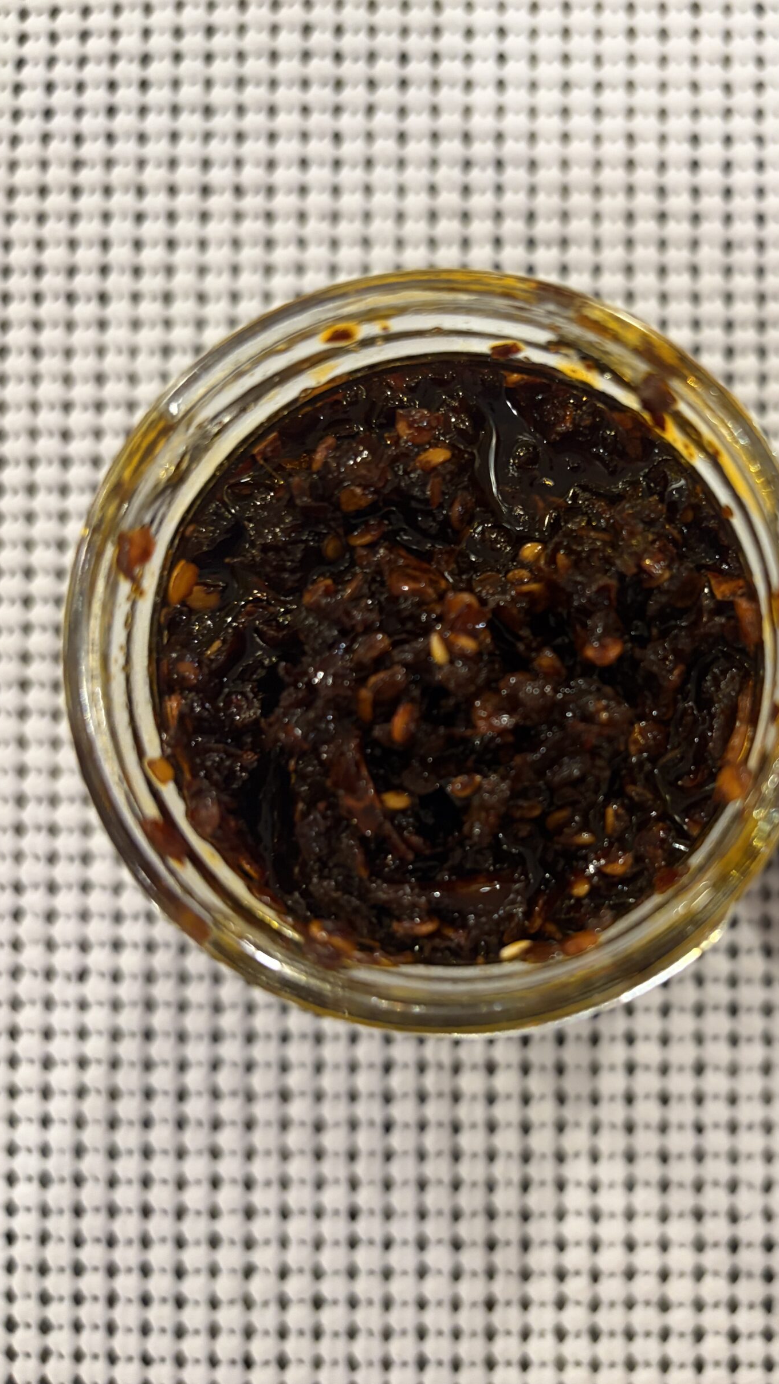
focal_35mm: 30
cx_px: 544
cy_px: 687
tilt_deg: -85.5
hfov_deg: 38.3
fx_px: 1101
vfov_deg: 64.3
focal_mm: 5.96
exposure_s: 1/60
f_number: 1.6
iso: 250
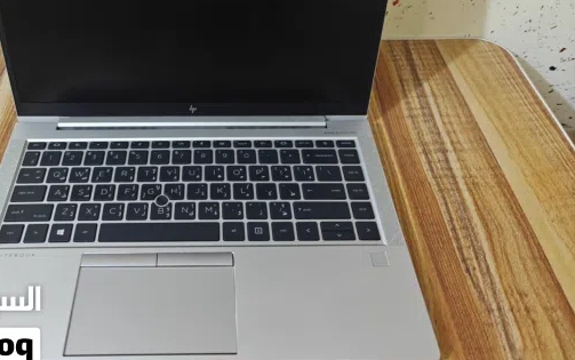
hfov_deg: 60.3
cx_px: 213
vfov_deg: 40.2
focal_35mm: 31
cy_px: 121
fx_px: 486
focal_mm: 6.06
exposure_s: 1/50
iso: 1250
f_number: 1.6
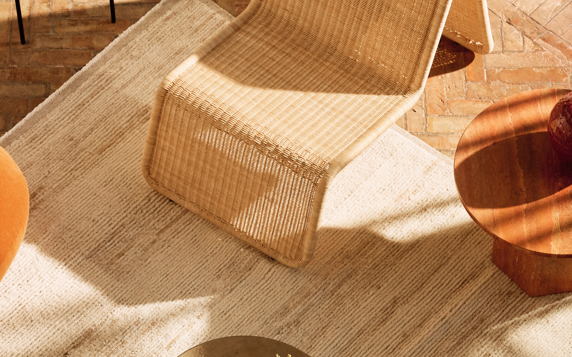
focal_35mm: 167
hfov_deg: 12.5
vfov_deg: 7.8
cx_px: 351
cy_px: 232
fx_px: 2604
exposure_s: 1/125
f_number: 6.3
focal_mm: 64.8
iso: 640
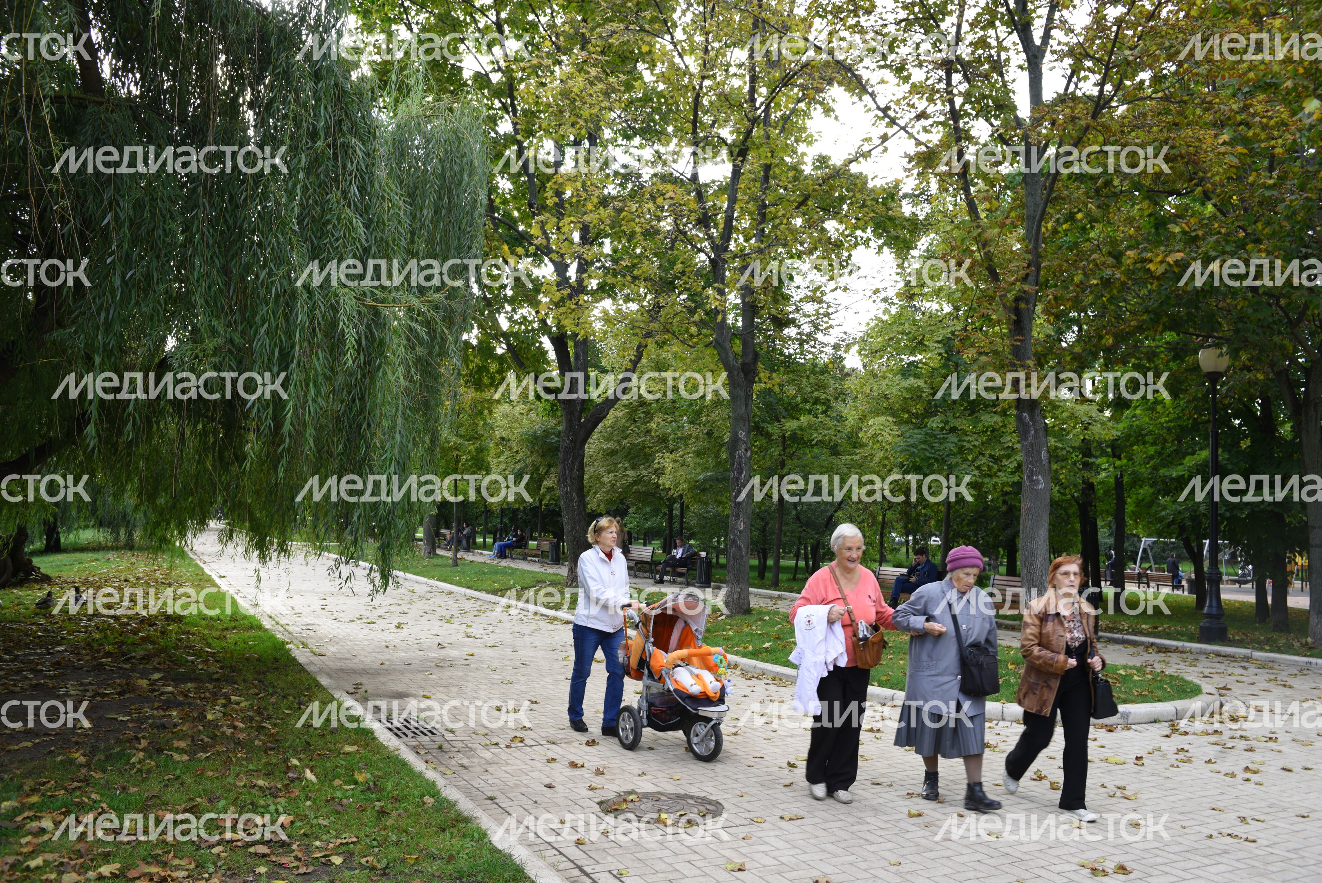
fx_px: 1065
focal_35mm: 29
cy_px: 442
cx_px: 661
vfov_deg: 45.0
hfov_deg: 63.6
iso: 200
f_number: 5.6
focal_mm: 29
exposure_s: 1/100
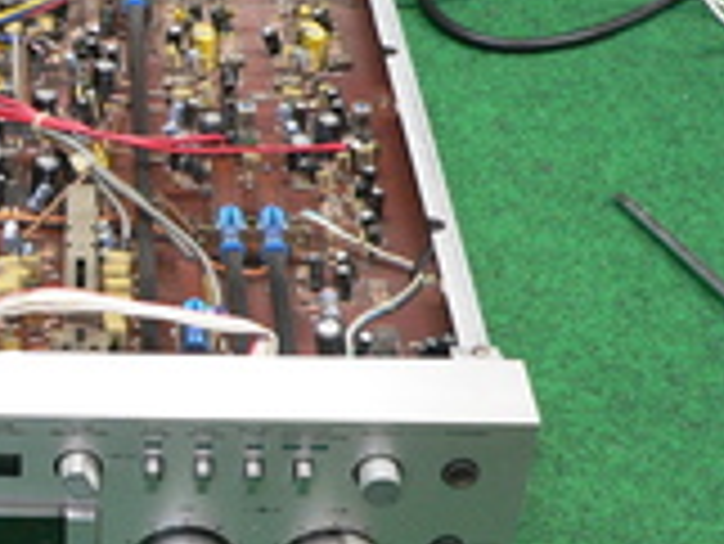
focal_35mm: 85
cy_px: 259
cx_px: -103
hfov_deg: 21.6
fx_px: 1779
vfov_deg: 17.4
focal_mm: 6
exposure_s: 1/15
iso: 200
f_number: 2.8
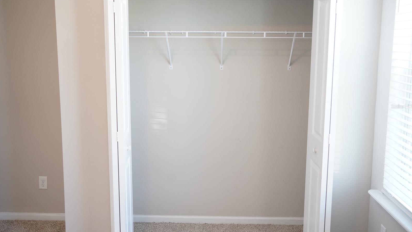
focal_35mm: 37
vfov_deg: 32.0
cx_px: 206
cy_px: 106
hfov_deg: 54.0
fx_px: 404
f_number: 4
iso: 1600
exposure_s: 1/60
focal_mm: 35
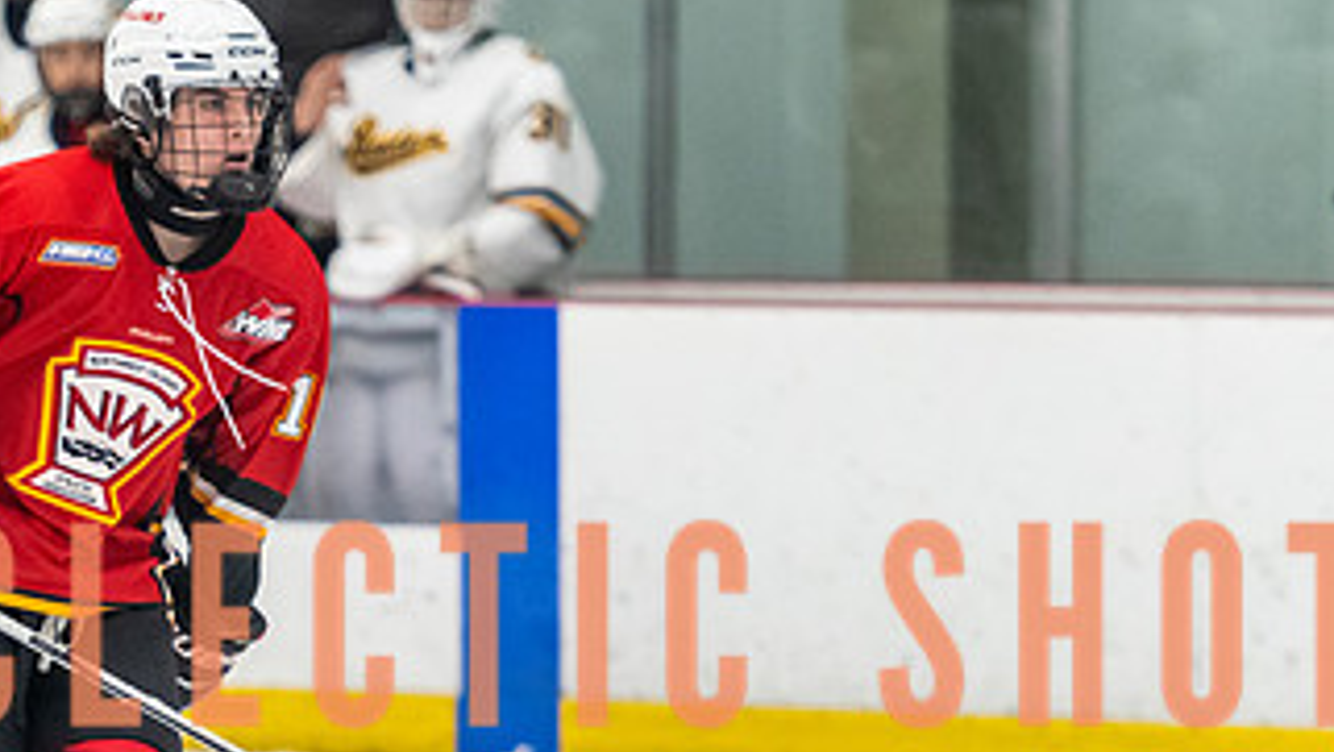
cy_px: 822
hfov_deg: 5.3
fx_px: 14263
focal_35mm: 403
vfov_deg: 3.0
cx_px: 166
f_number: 2.8
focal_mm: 150
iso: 3200
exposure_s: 1/800
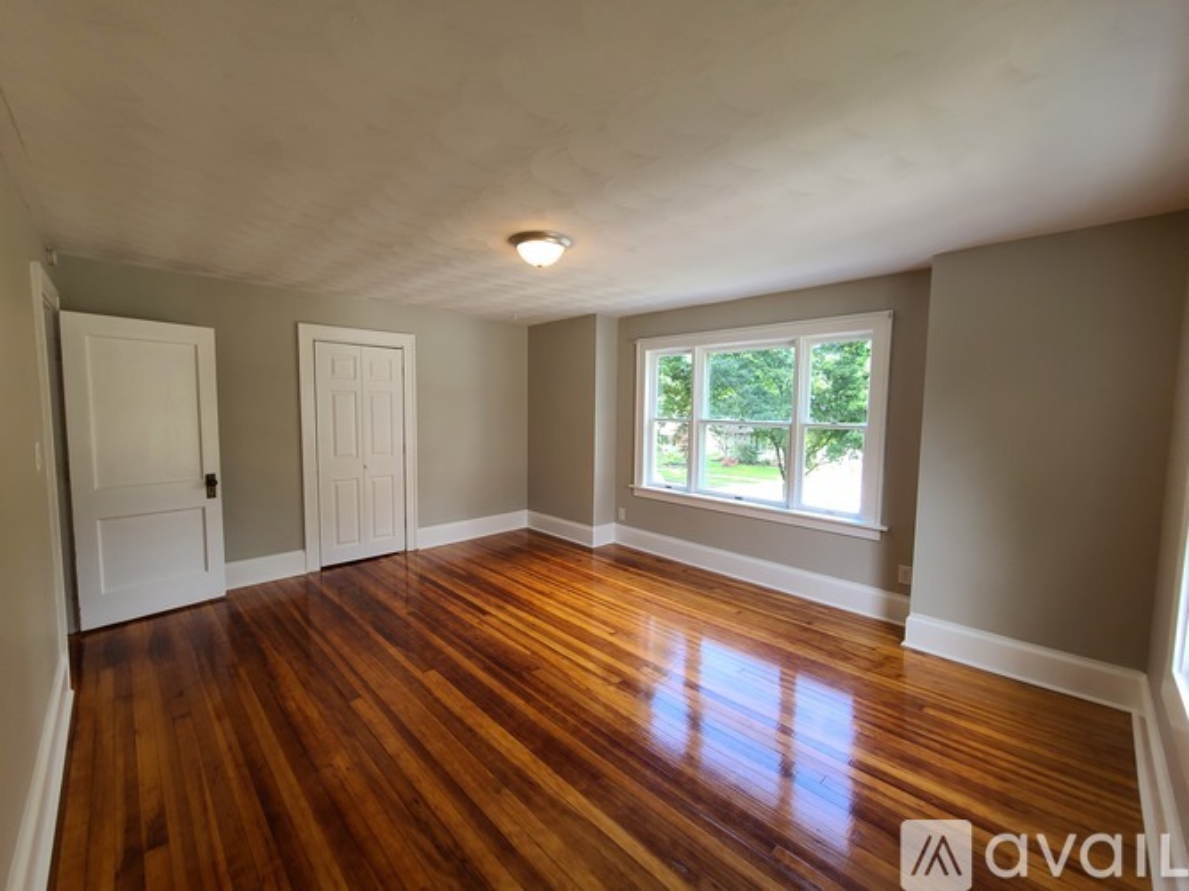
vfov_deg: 89.9
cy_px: 446
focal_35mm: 13
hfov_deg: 106.2
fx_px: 446
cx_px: 594
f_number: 2.2
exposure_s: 1/60
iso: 64
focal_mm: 2.2
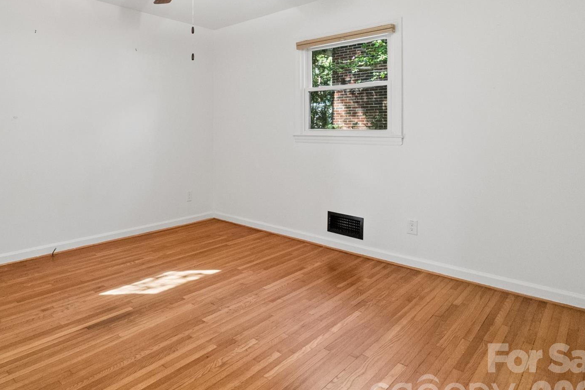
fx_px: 358
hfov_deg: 76.0
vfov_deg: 56.4
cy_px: 140
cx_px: 192
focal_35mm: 22
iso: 2000
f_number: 8
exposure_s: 1/30
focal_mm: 10
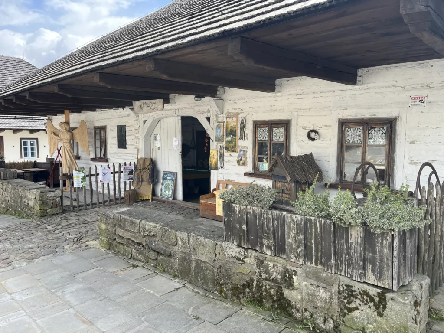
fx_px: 333
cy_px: 166
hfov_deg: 67.3
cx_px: 222
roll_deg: +0.7
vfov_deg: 53.1
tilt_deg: -4.8
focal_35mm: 26
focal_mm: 5.1
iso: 50
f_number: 1.6
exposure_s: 1/751
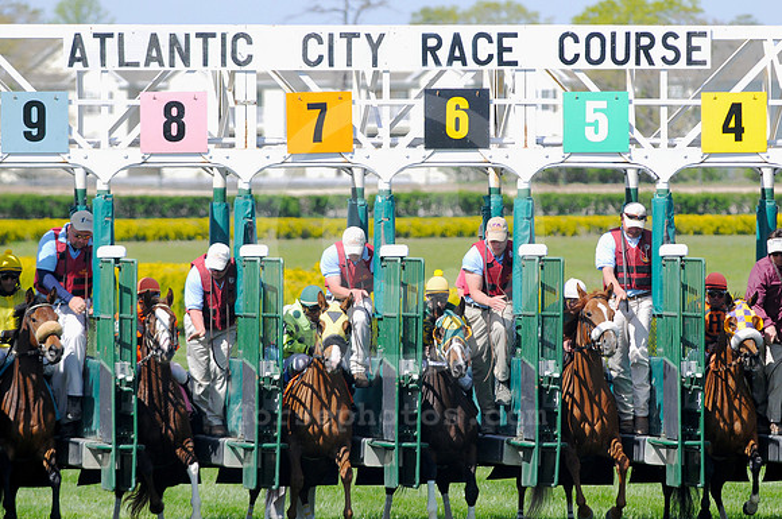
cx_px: 391
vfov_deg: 3.0
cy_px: 260
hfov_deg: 4.6
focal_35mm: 450
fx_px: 9761
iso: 500
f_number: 6.3
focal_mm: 300
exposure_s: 1/1250
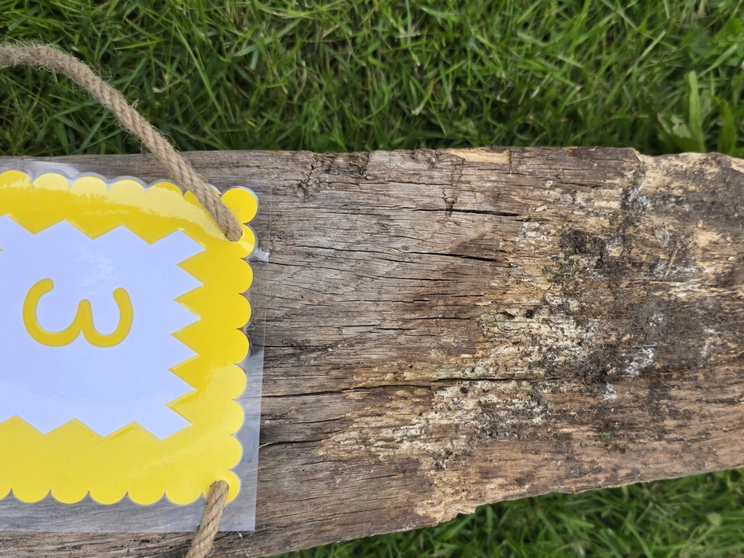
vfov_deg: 38.5
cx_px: 481
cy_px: 330
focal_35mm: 37
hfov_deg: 49.5
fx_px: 795
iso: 40
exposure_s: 1/359
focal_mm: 6.3
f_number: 1.7
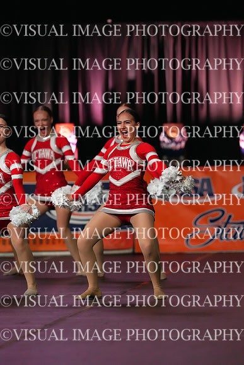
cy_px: 182
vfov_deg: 6.9
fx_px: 3048
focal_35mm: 300
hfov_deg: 4.6
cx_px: 122
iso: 16000
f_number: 3.5
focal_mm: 300
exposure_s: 1/1250
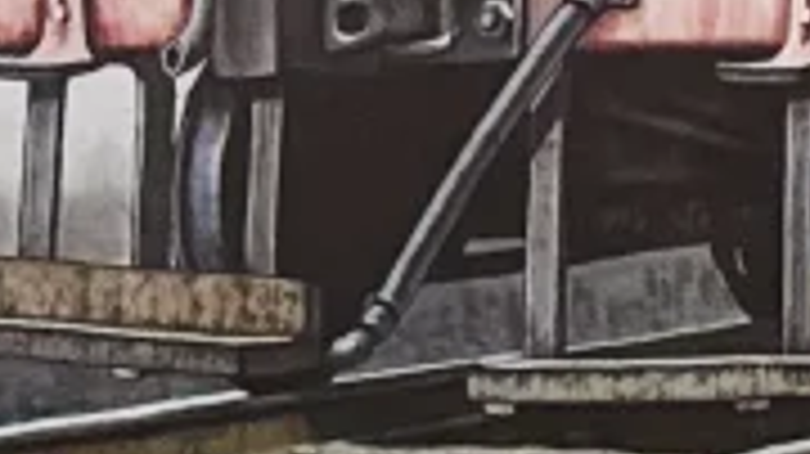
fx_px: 4486
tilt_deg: +5.2
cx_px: 896
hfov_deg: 10.2
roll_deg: +0.1
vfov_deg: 5.8
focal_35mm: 209
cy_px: 503
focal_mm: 6.76
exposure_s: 1/60
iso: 800
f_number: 1.78
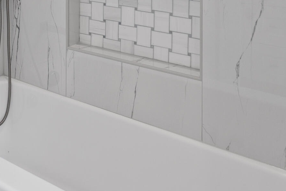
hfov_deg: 31.7
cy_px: -81
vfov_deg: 21.7
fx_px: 429
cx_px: -44
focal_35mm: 54
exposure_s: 1/15
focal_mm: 16
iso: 250
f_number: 7.1
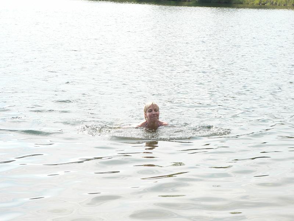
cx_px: 147
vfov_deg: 15.9
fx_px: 790
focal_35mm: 93
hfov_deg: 21.1
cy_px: 110
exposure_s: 1/200
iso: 80
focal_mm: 15.5
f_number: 5.6
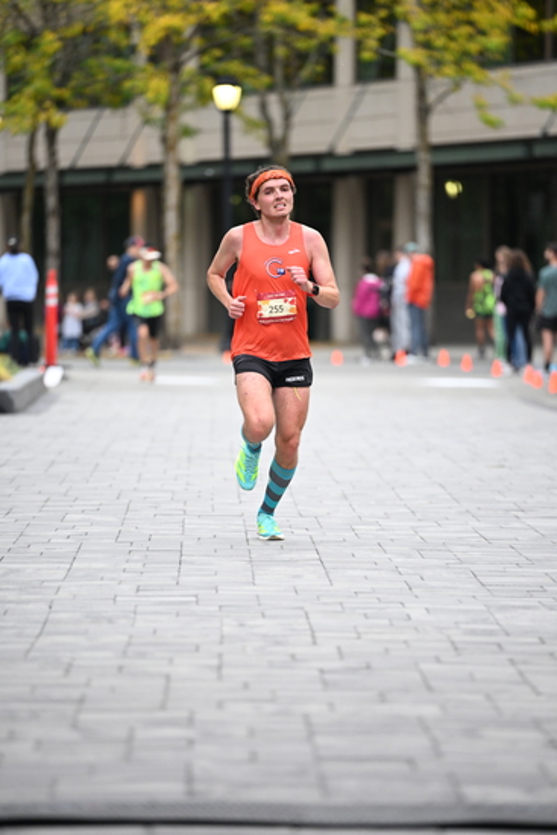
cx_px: 278
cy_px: 418
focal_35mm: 200
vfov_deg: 10.3
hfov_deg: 6.9
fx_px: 4638
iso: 1600
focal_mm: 200
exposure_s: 1/1250
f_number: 2.8
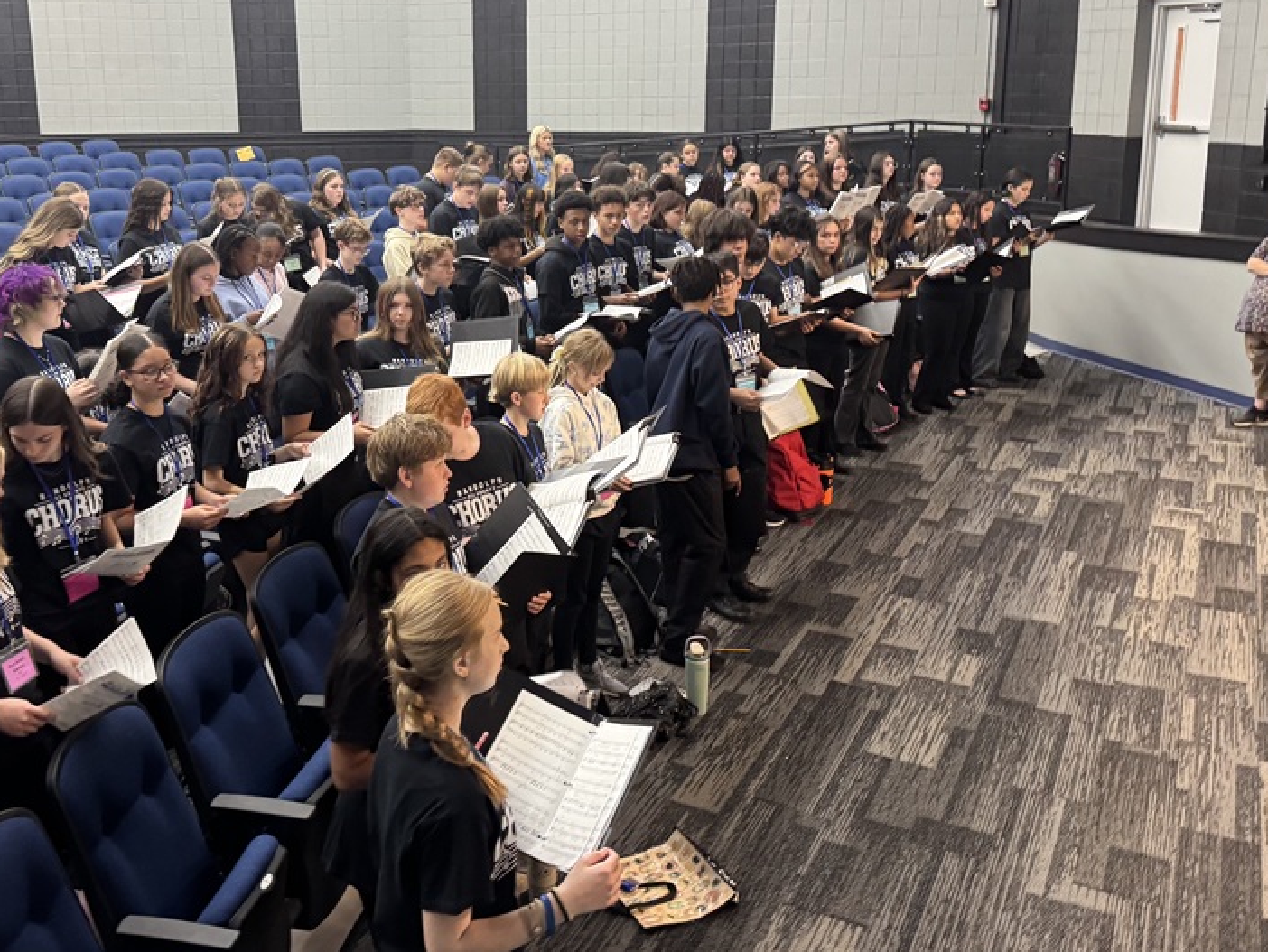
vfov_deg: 40.5
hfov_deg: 52.3
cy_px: 363
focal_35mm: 35
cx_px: 511
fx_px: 1283
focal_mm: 6.76
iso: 400
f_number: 1.78
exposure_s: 1/60
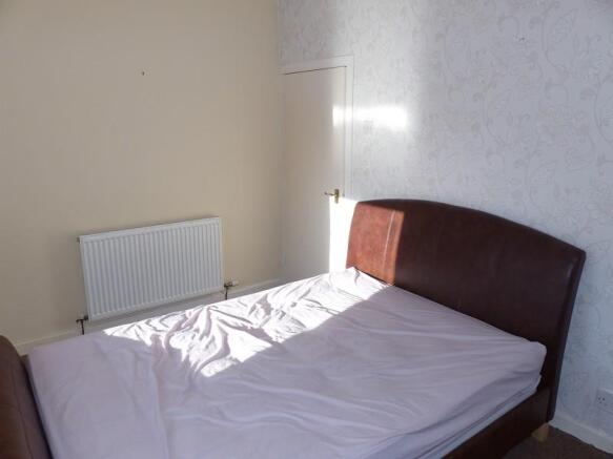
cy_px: 230
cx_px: 306
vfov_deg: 54.9
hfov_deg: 69.4
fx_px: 443
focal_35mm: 25
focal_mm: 4.5
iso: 100
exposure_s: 1/200
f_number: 4
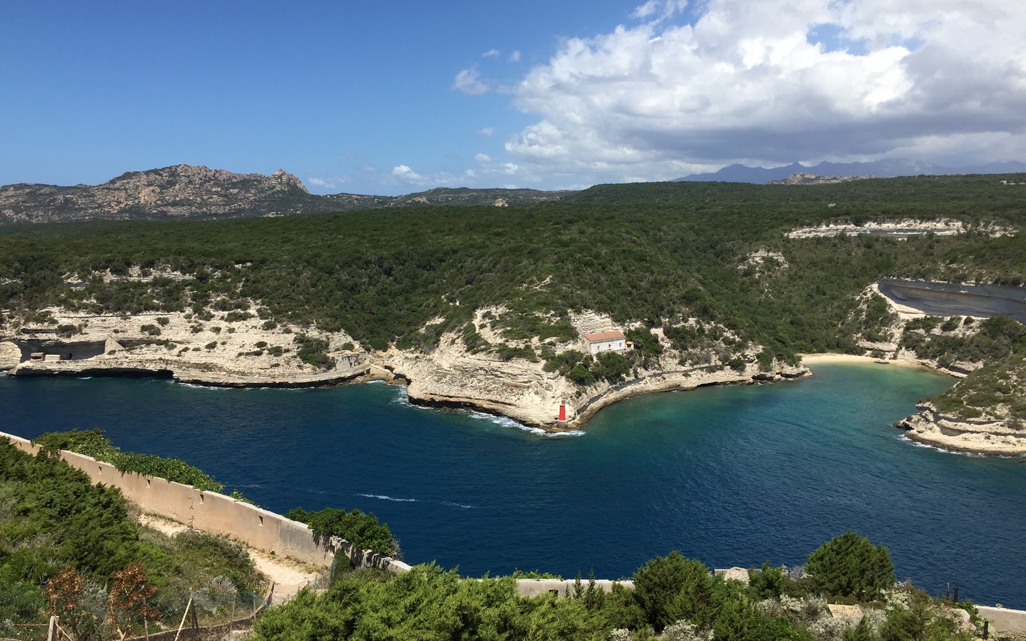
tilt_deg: -9.0
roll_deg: -0.2
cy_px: 330
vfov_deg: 40.6
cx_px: 511
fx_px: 867
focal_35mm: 31
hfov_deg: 61.2
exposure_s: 1/2083
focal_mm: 4.15
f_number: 2.2
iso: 32
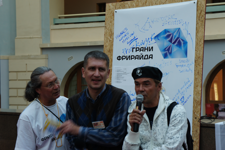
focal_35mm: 82
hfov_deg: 24.6
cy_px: 75
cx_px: 112
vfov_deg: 16.5
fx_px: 515
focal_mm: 55
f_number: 5.6
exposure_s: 1/40
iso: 200
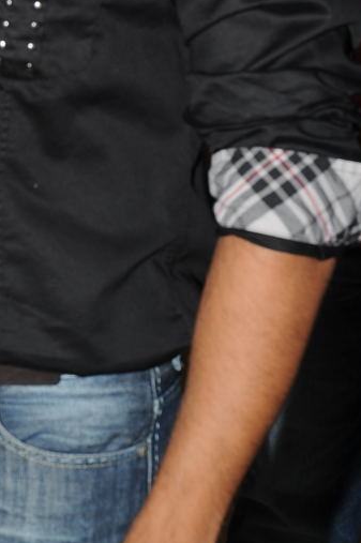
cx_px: -151
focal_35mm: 120
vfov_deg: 16.8
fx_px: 1809
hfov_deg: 11.0
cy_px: 44
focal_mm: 38
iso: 200
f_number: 9
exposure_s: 1/125
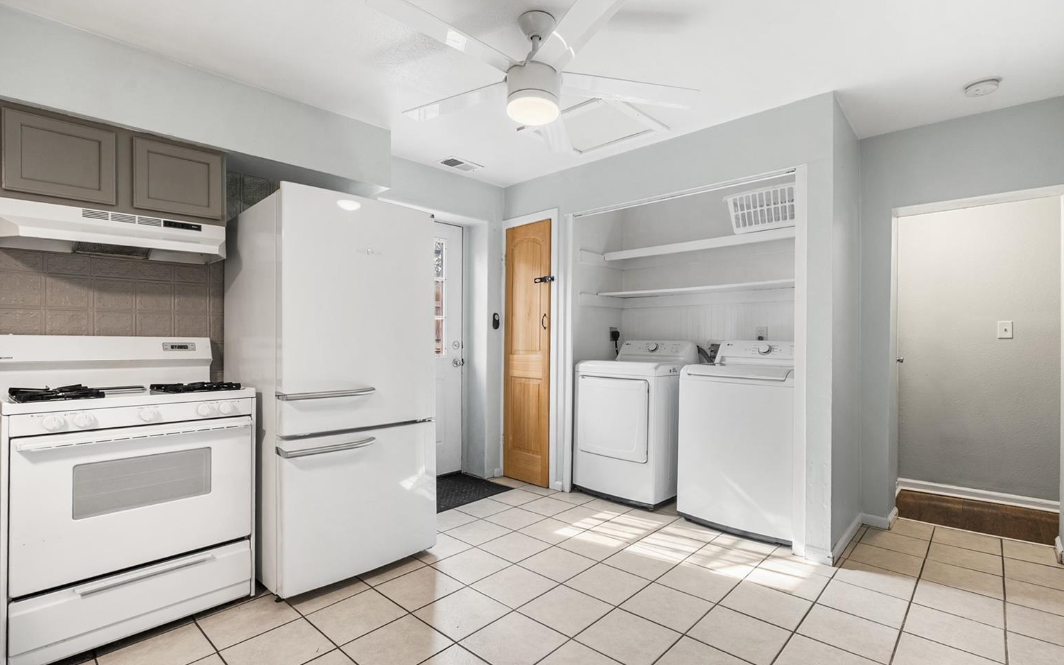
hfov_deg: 94.3
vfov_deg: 68.0
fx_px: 493
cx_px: 547
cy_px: 342
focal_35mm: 17
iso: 200
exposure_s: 1
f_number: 8
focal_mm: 16
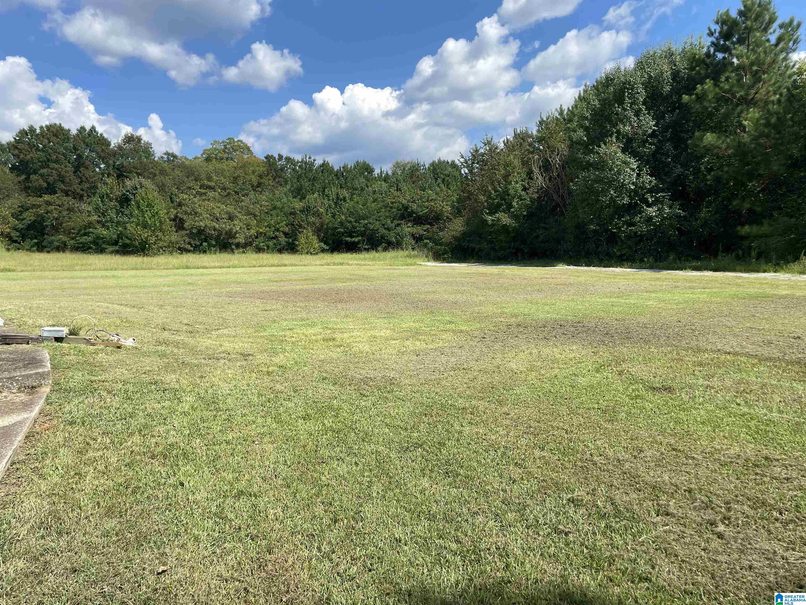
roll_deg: +1.3
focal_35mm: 26
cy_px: 302
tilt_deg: -5.6
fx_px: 605
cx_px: 403
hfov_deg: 67.3
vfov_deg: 53.1
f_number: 1.6
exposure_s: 1/2747
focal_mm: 4.2
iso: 32
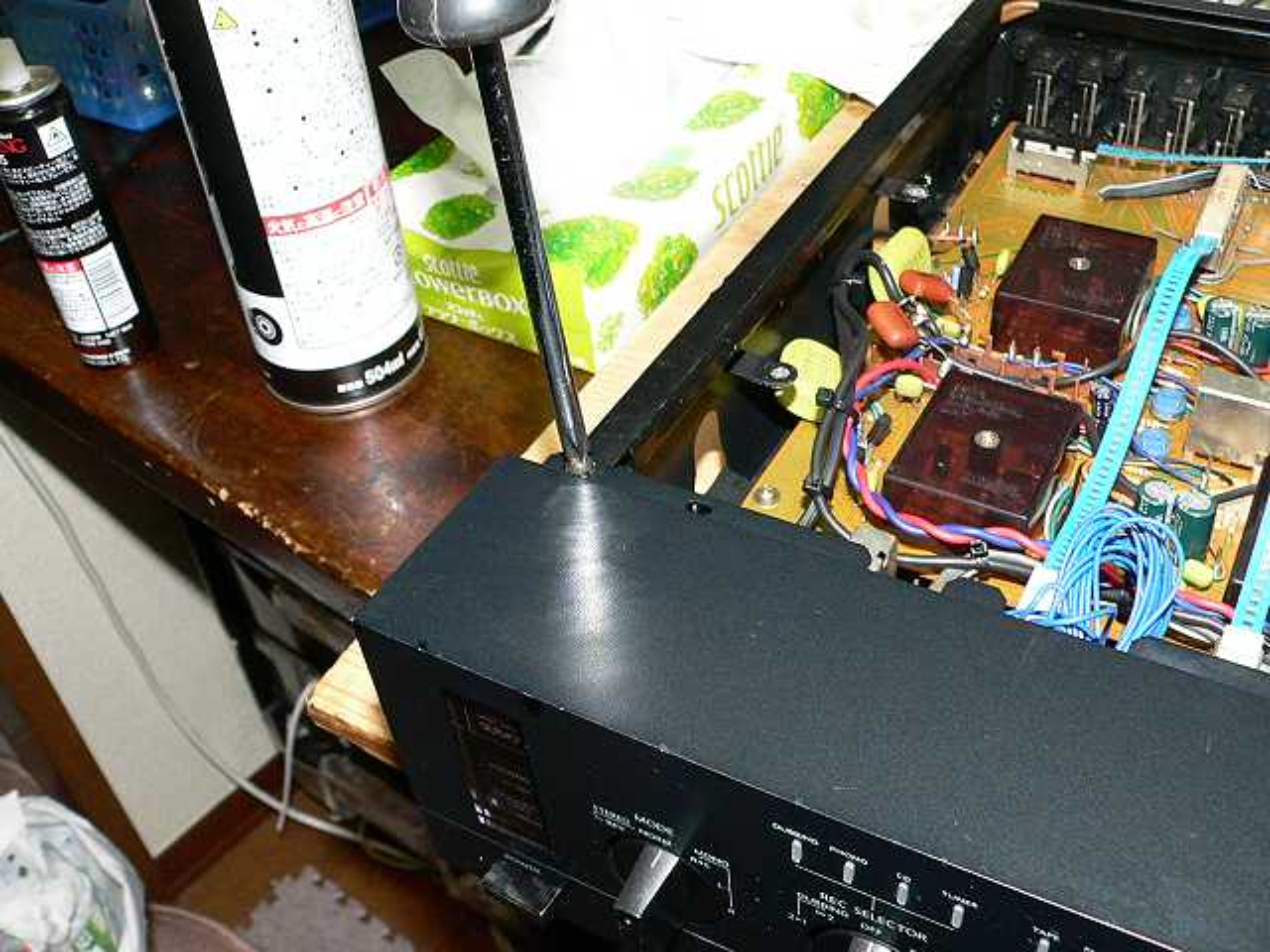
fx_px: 1321
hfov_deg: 51.4
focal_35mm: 36
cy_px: 476
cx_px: 635
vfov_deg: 39.7
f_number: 4
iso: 400
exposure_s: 1/60
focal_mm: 6
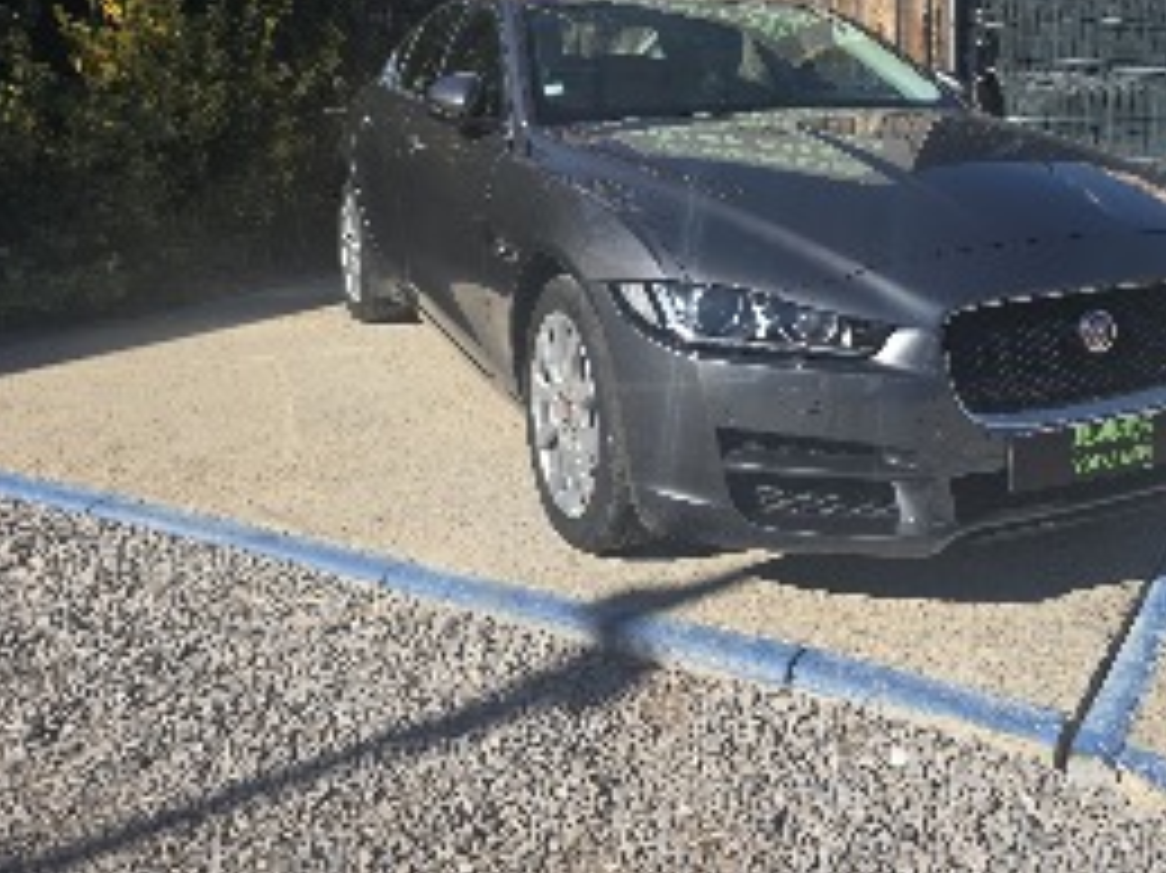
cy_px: 184
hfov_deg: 48.9
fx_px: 1246
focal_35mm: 37
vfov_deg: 37.4
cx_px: 815
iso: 12
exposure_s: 1/763
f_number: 1.7
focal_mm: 6.3
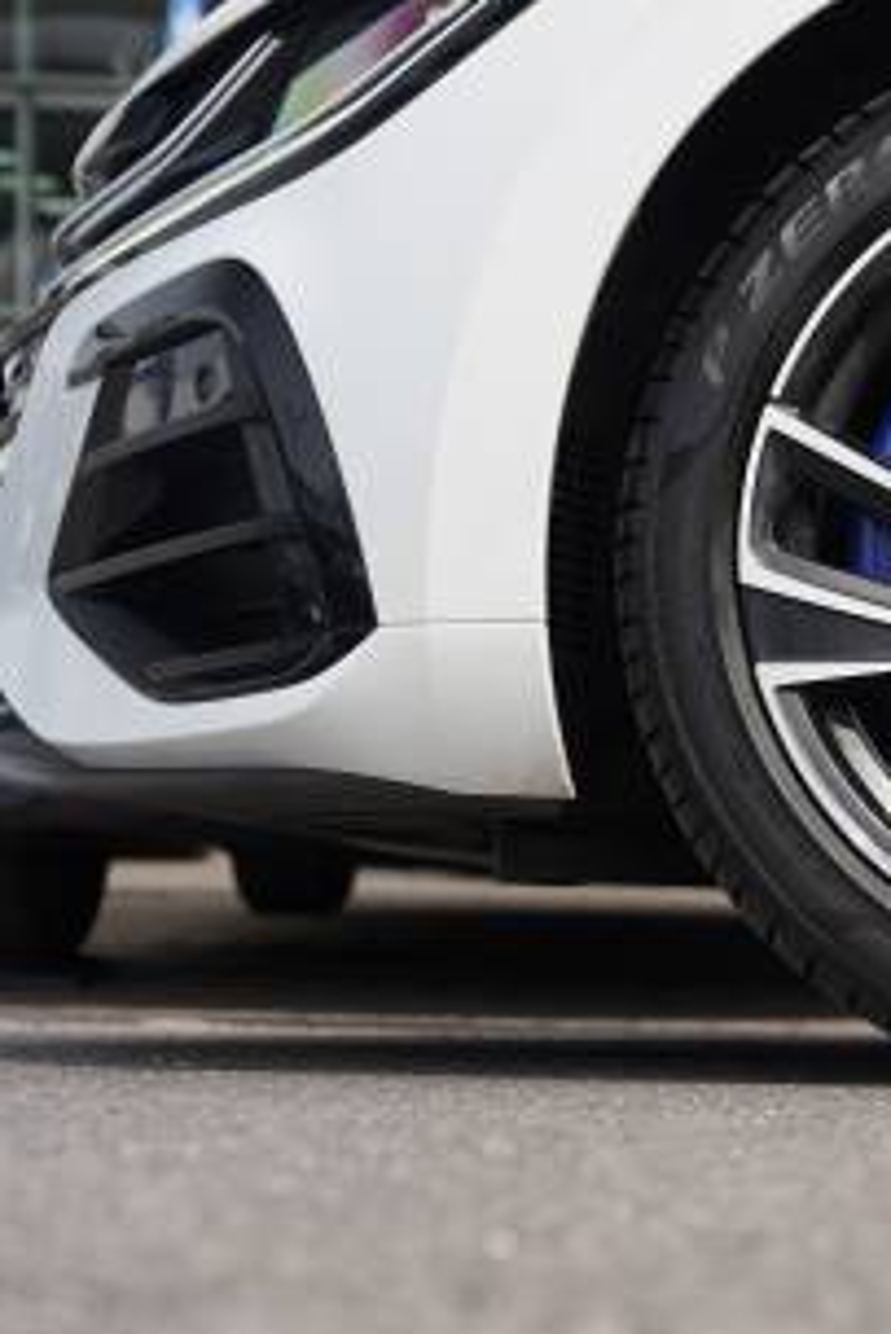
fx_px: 3889
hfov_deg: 12.6
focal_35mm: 105
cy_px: 614
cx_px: 1185
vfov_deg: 19.5
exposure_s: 1/250
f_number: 4.5
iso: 100
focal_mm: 49.9
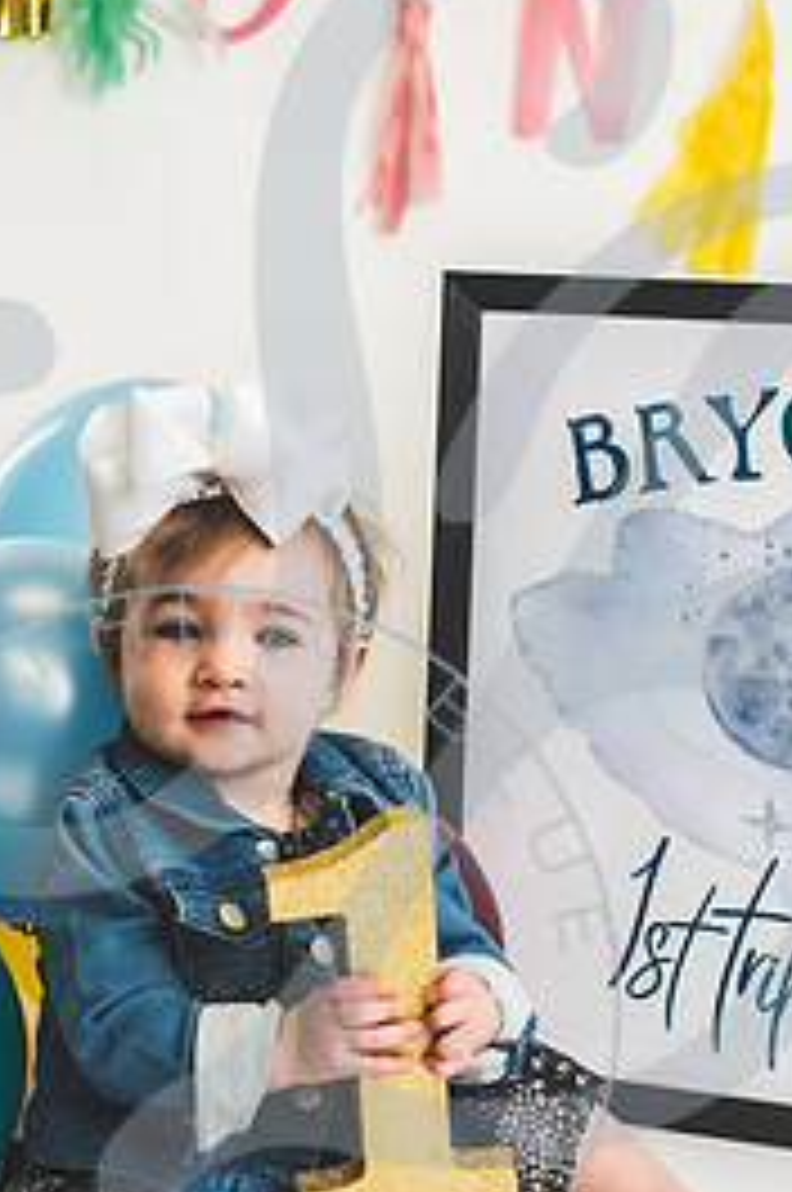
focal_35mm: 85
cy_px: 661
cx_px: 405
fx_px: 2812
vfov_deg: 23.9
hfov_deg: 16.0
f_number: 2.8
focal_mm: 50
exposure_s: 1/160
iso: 200
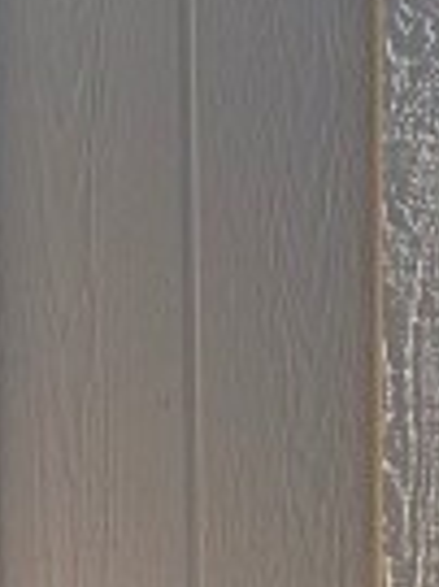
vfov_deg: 12.7
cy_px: -557
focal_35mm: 137
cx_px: -756
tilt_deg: -5.8
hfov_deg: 9.2
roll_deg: +2.3
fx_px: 2320
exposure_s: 1/1812
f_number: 1.78
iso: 80
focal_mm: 6.86
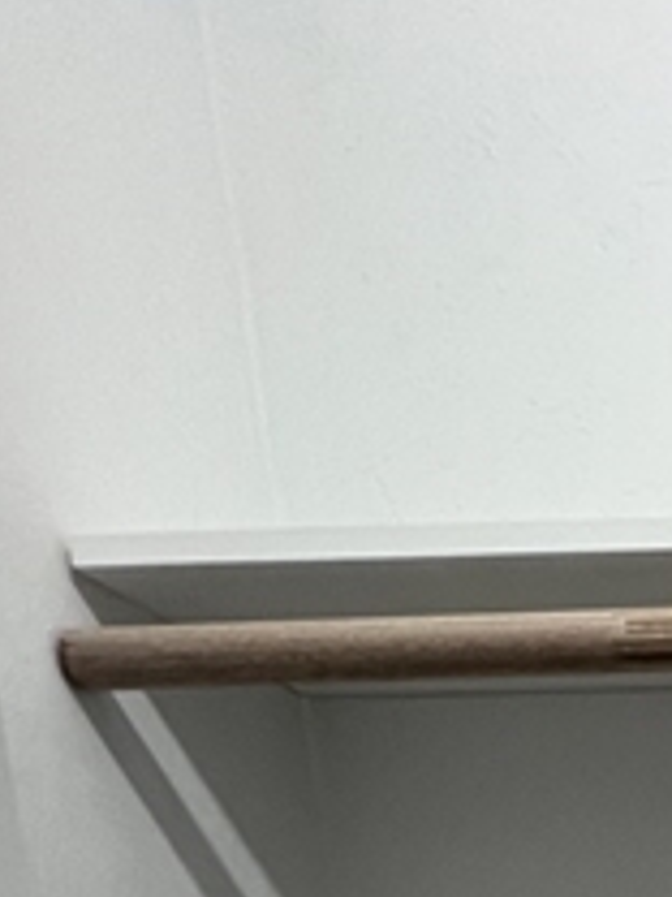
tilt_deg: -16.4
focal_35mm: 48
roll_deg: +0.6
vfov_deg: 24.7
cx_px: 1042
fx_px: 1242
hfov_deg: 23.4
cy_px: 1488
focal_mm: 1.57
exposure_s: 1/120
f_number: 1.8
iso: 160
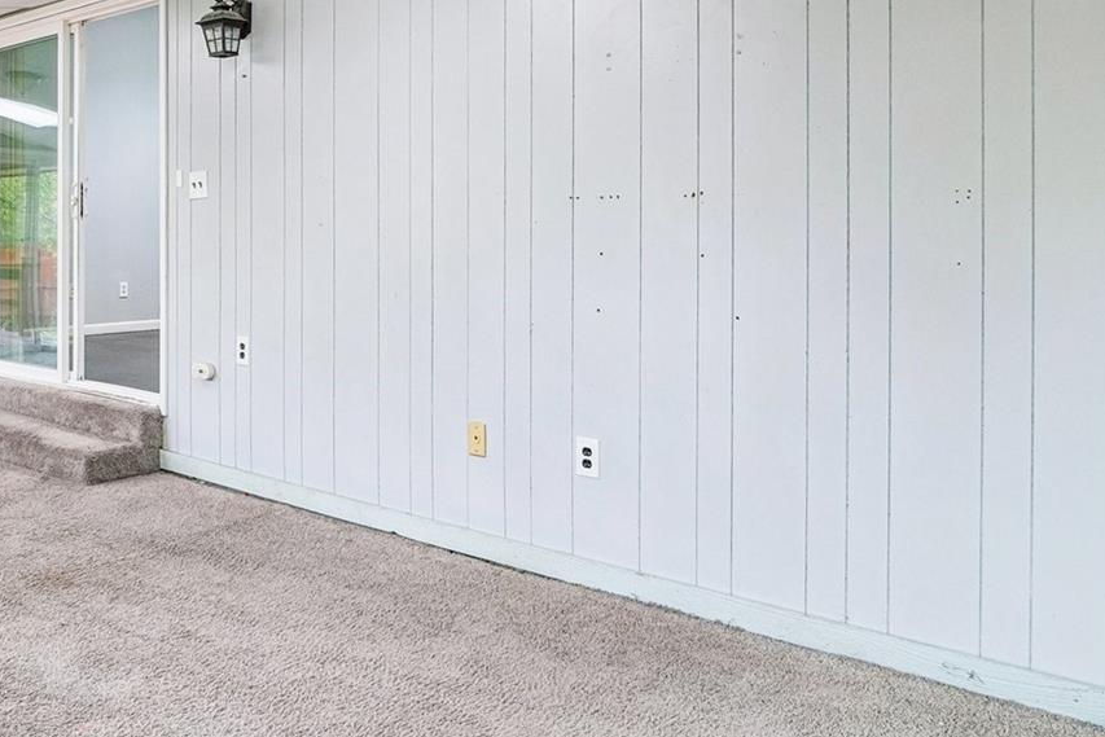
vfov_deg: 41.9
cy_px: 255
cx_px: 244
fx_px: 950
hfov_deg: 56.6
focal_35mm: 31
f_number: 8
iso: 200
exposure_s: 1/30
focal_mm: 11
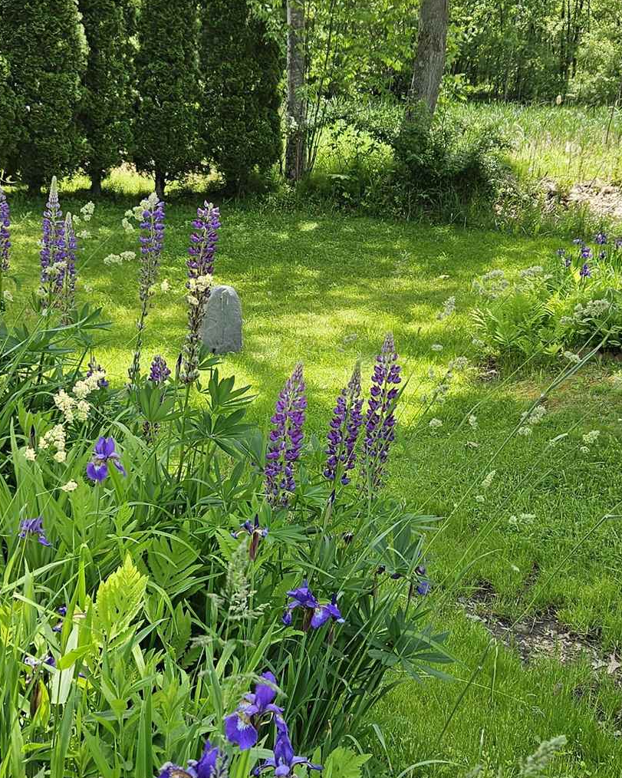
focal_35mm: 51
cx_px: 271
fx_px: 1174
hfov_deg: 29.6
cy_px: 401
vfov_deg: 36.7
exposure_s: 1/364
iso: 25
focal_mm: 5.4
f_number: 1.8
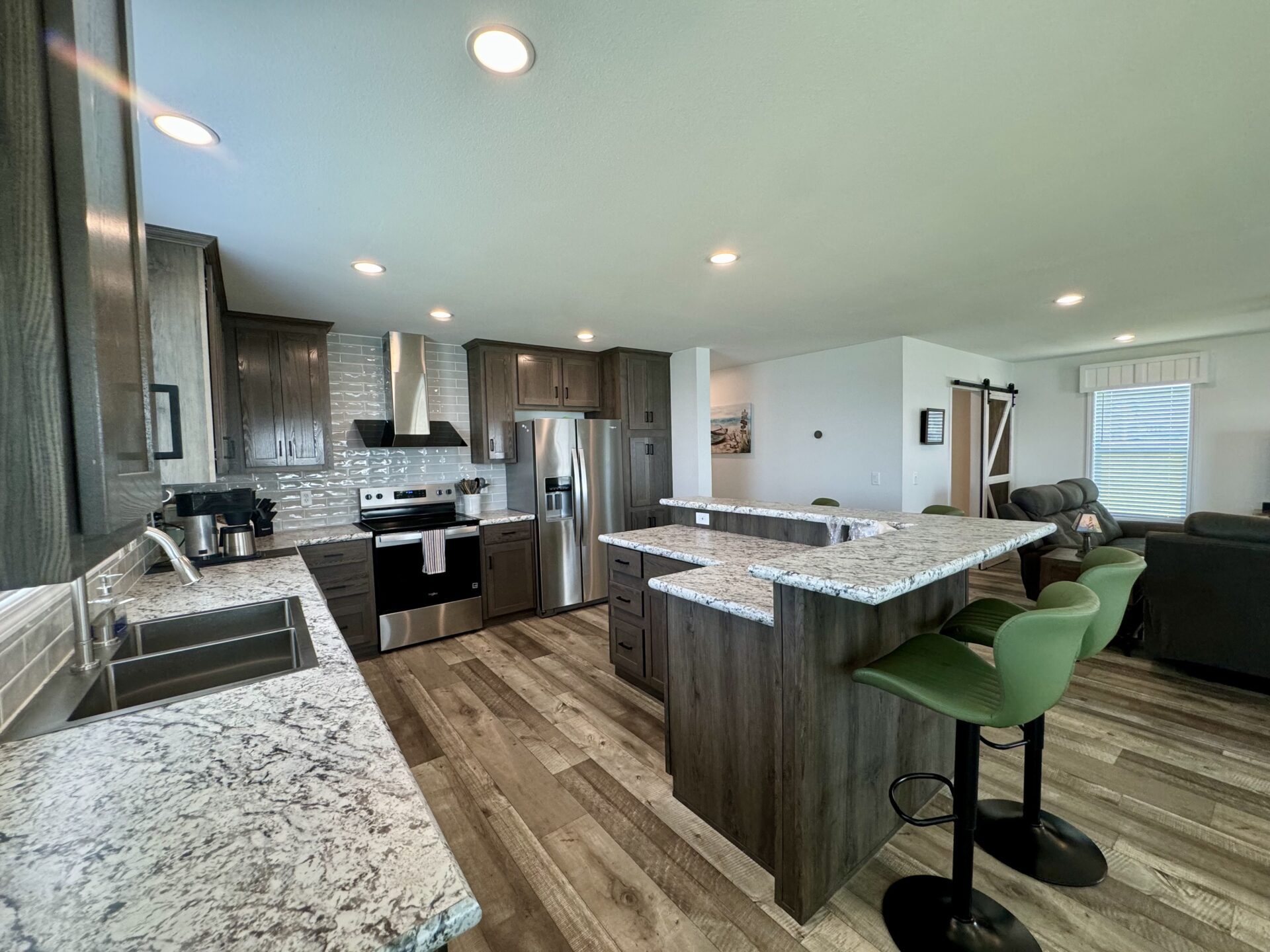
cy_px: 476
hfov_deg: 102.1
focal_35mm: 14
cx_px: 635
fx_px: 514
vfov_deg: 85.7
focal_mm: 2.22
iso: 200
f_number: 2.2
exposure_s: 1/120
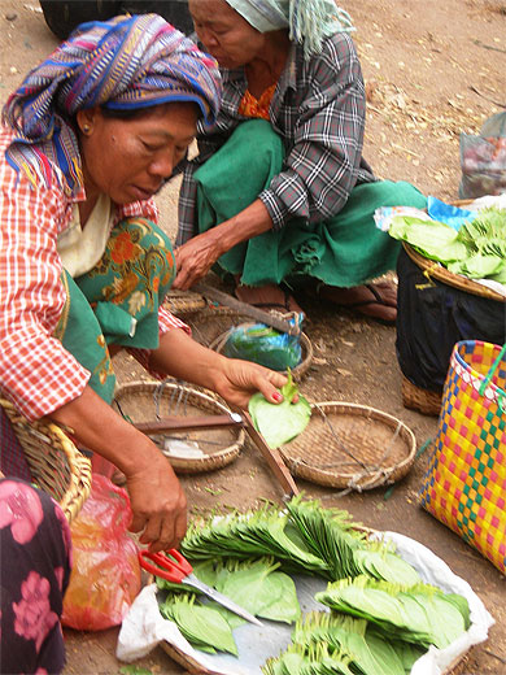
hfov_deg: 16.1
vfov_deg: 21.3
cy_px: 338
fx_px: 1793
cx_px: 253
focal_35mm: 92
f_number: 4.3
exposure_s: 1/69.3
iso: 50
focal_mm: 19.1
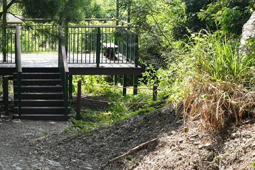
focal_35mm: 101
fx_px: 714
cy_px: 63
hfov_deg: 19.6
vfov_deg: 13.6
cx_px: -6
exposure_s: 1/800
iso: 2000
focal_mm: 48.4
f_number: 8
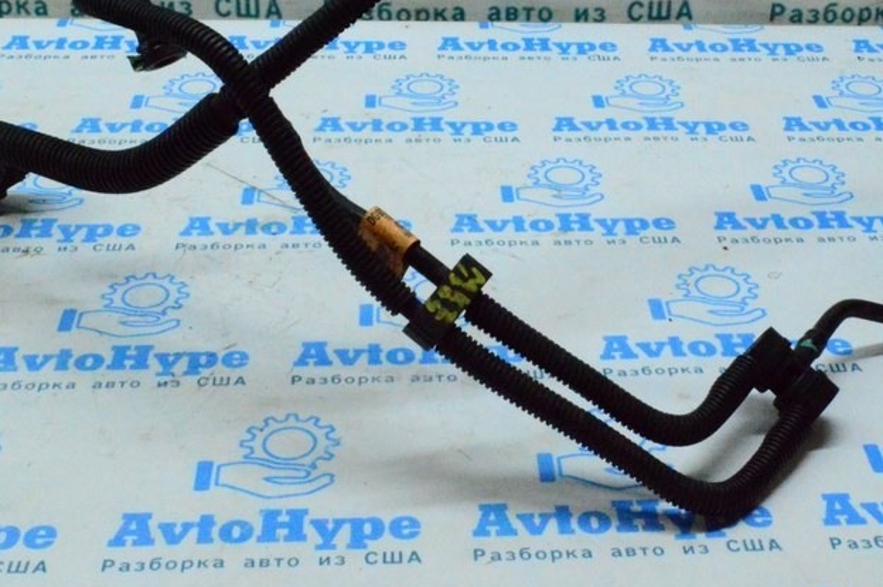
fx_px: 1568
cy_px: 131
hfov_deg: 31.4
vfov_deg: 21.0
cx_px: 498
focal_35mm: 64
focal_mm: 26
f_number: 25
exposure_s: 1/80
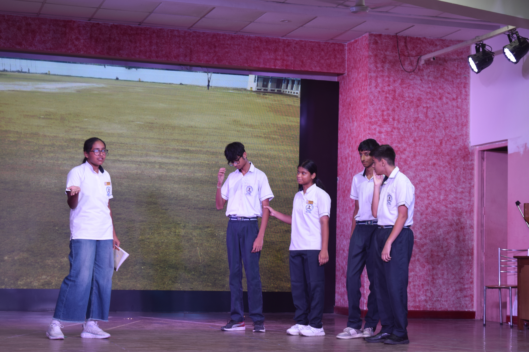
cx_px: 264
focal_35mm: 75
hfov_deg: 27.0
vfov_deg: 18.2
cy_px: 176
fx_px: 1102
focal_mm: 50
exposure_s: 1/80
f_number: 5.6
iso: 400
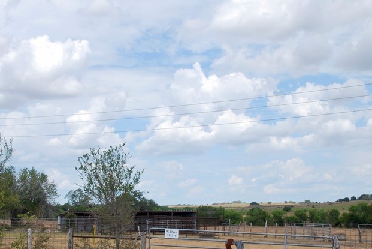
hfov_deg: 26.5
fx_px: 785
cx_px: 127
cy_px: 176
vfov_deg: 17.9
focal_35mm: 76
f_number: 8
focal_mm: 29
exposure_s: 1/250
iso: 100
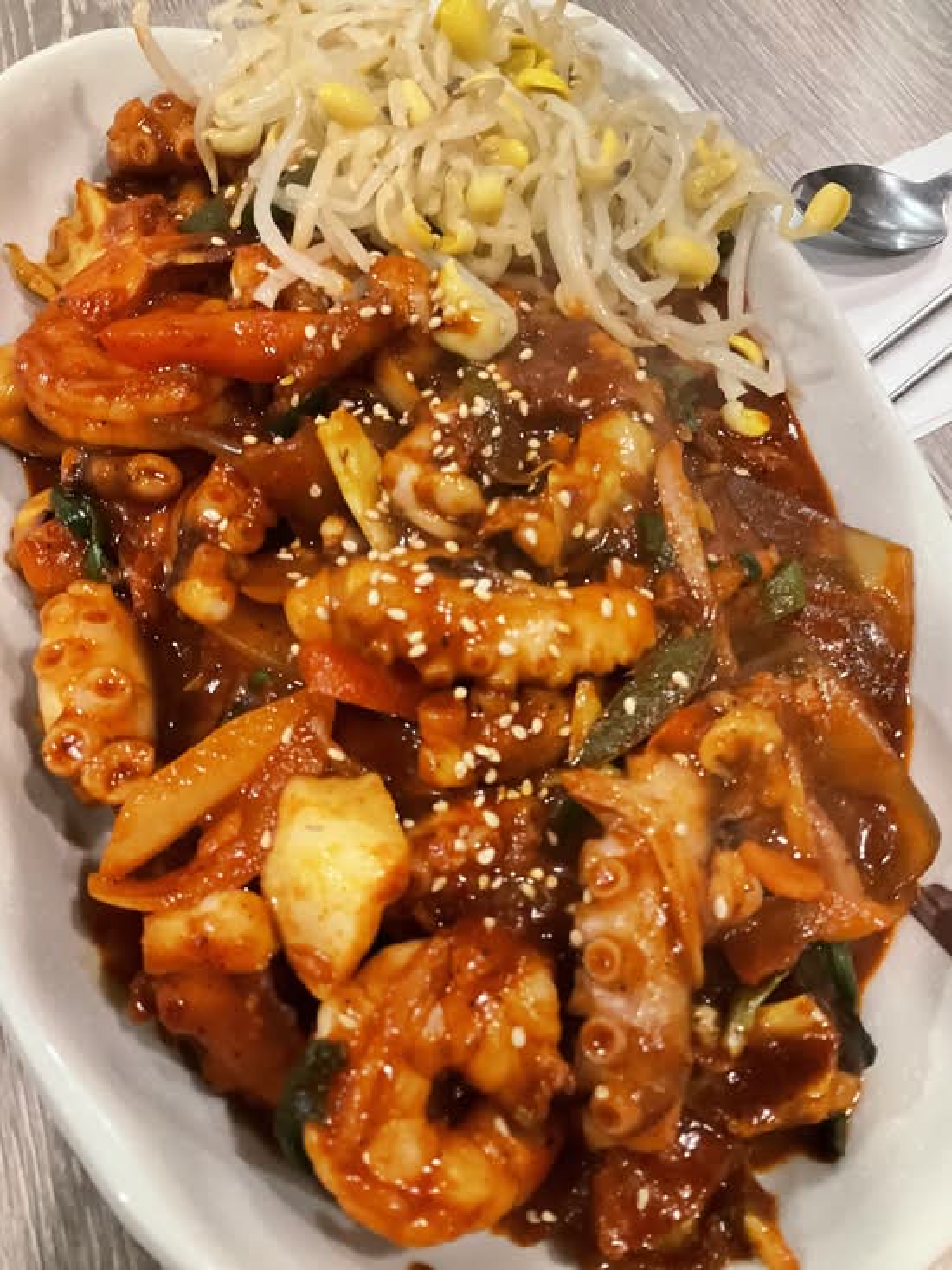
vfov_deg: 61.7
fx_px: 1063
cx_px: 476
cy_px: 635
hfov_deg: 48.2
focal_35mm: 29
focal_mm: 3
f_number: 1.8
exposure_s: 1/17
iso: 500
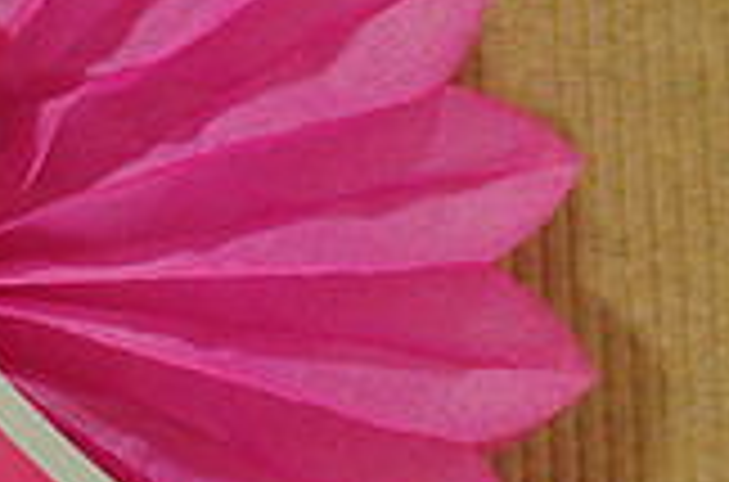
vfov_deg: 10.5
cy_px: 336
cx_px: -230
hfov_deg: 15.2
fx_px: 2605
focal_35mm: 129
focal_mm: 24
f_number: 3.2
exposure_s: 1/400
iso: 1600
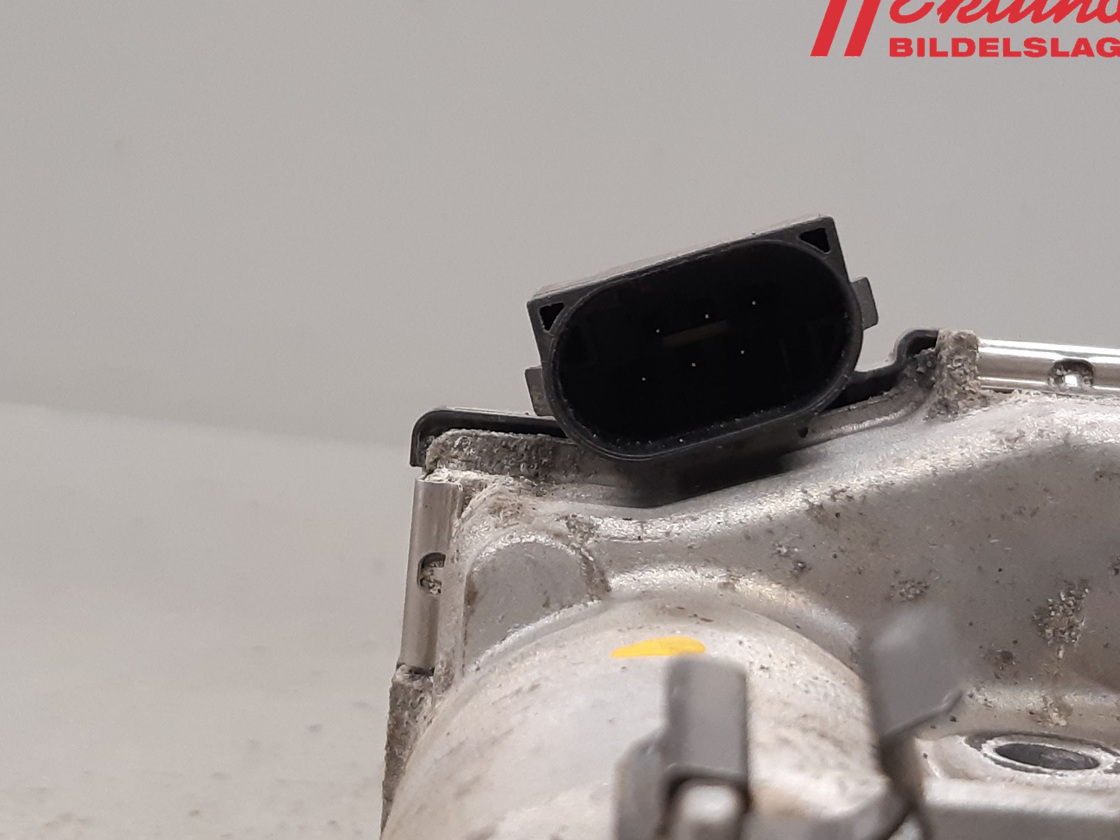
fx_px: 906
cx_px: 569
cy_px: 409
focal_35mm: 28
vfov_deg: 49.7
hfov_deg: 63.4
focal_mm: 3.93
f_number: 1.7
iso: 160
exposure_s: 1/50
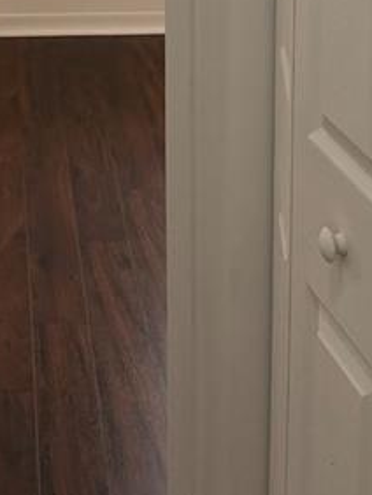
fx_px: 1459
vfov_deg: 18.3
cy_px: -97
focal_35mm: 102
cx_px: -70
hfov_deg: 14.1
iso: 200
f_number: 1.78
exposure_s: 1/120
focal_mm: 6.76
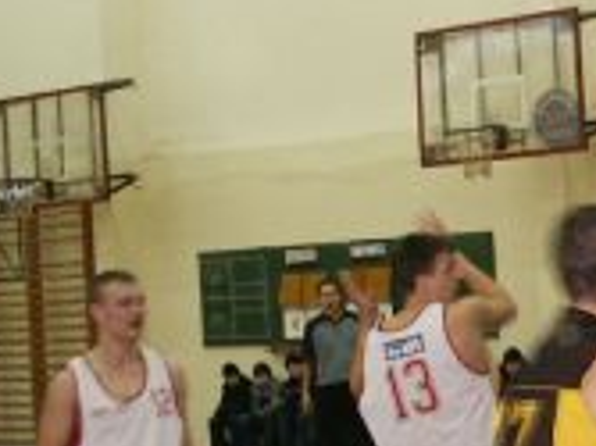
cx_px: 644
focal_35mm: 112
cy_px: 387
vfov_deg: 13.1
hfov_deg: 17.1
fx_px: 1927
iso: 200
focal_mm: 7.2
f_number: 3
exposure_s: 1/60
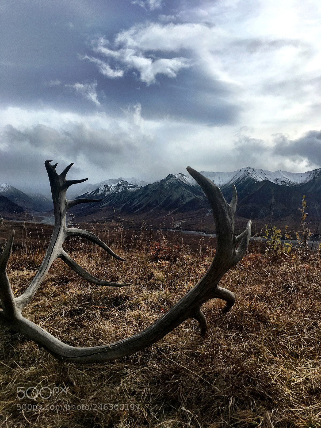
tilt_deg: -1.5
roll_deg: +0.2
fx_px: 359
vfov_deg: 61.7
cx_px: 160
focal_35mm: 29
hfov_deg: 48.2
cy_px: 214
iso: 25
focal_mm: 4.15
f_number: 2.2
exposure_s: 1/3663
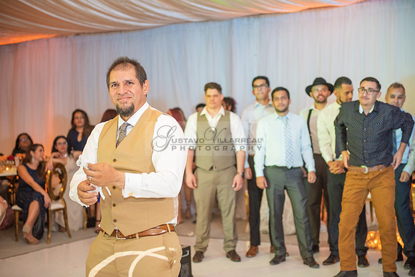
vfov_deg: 22.6
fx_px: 692
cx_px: 208
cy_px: 138
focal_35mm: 60
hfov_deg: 33.4
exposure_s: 1/160
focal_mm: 60
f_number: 2.8
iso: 1000
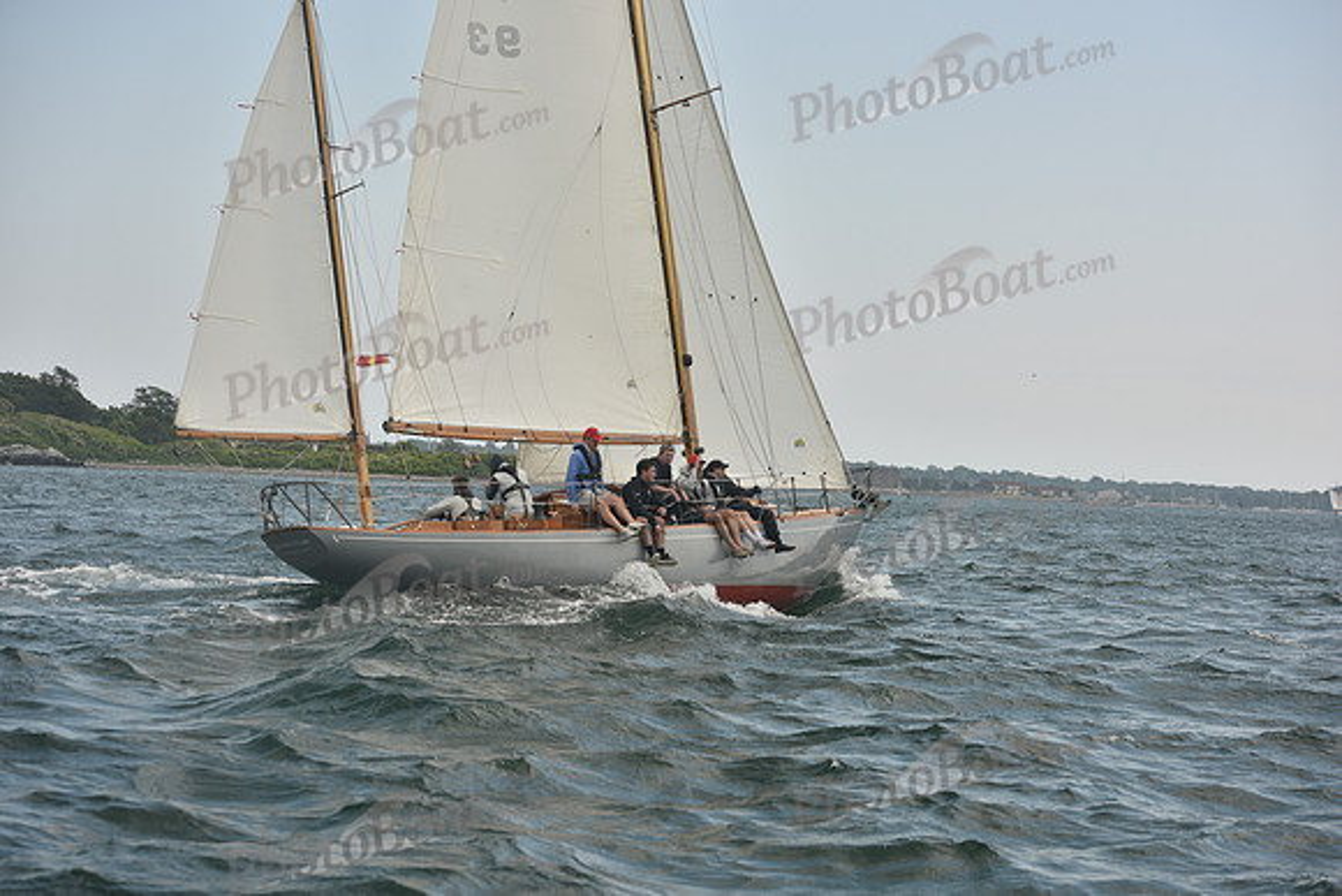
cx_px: 671
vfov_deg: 19.5
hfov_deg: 28.8
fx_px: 2610
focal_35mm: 70
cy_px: 448
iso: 250
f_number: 5.6
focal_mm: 70
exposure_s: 1/500
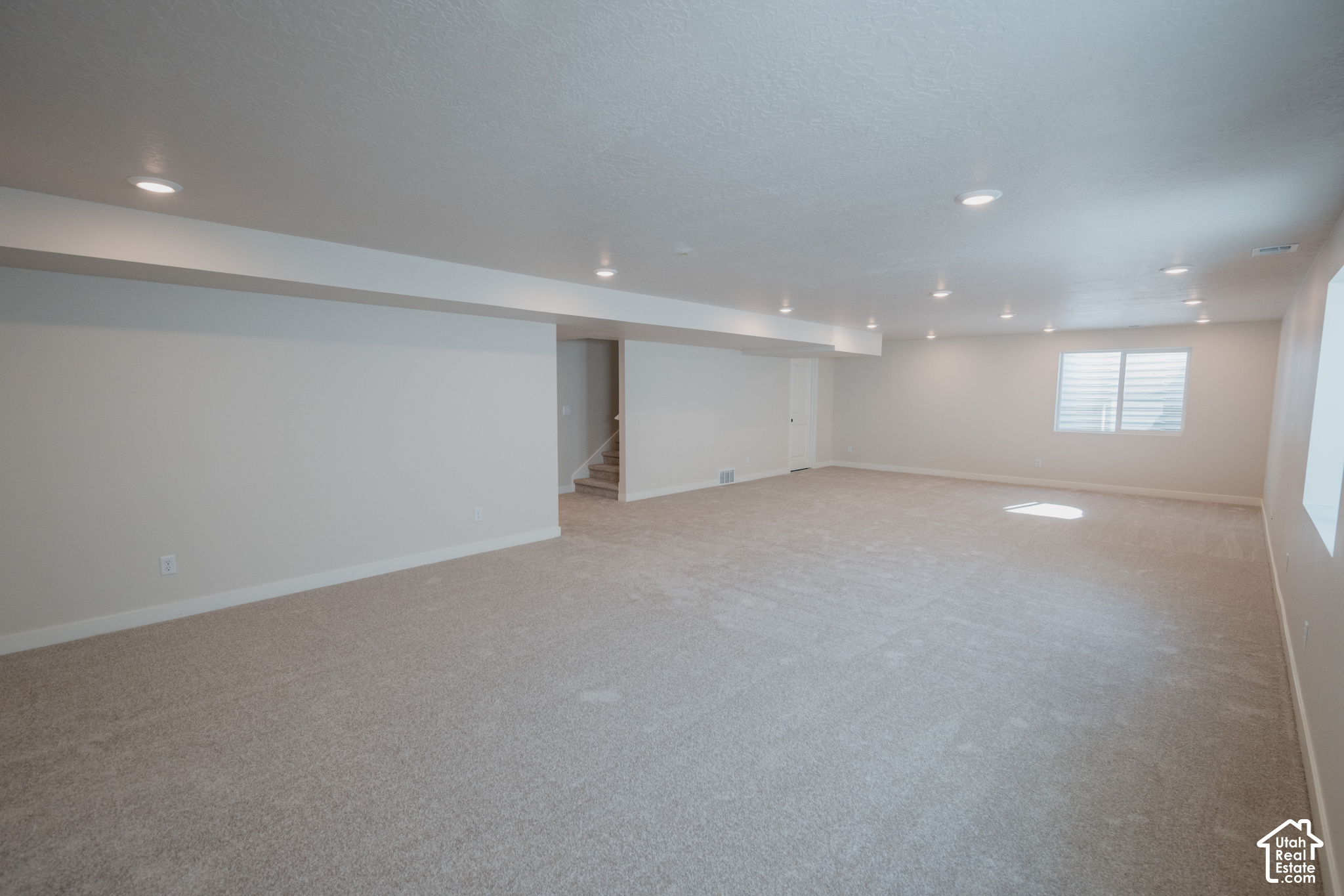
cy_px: 448
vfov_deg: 72.6
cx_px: 662
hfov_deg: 95.6
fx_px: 609
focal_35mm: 16
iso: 800
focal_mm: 16
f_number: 4
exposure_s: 1/320
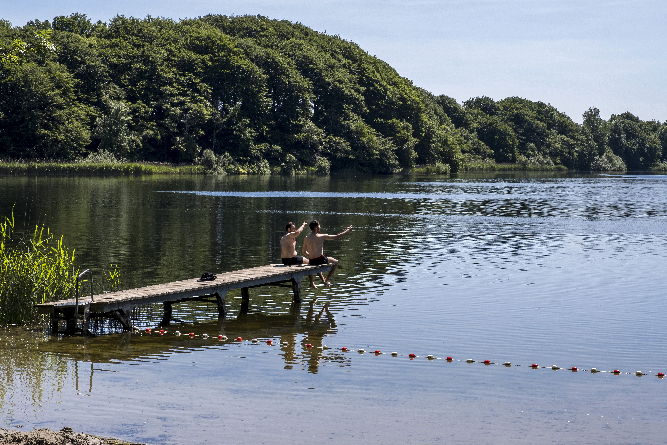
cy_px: 222
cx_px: 334
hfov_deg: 24.5
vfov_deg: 16.5
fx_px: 1538
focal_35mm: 83
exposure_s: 1/300
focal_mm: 55
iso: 400
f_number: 11
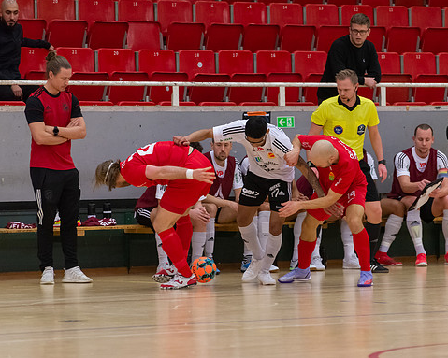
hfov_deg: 7.6
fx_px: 3394
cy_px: 178
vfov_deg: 6.0
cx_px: 262
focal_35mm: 256
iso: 4500
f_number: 5.3
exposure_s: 1/640
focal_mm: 210
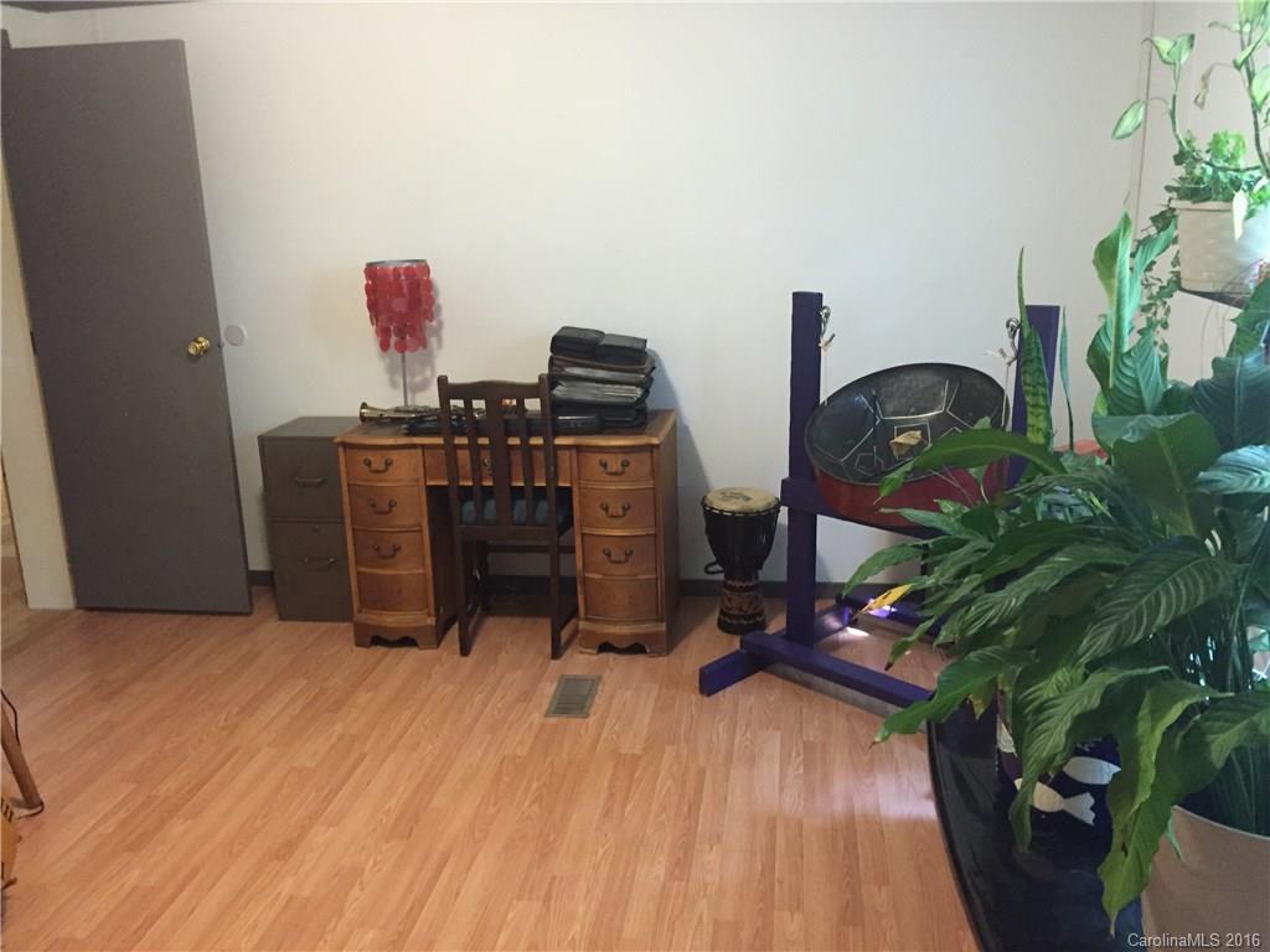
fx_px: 1064
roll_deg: +1.8
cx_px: 635
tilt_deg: -15.3
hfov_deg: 61.7
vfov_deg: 48.2
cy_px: 476
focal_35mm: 29
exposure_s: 1/15
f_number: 2.2
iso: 250
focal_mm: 4.15
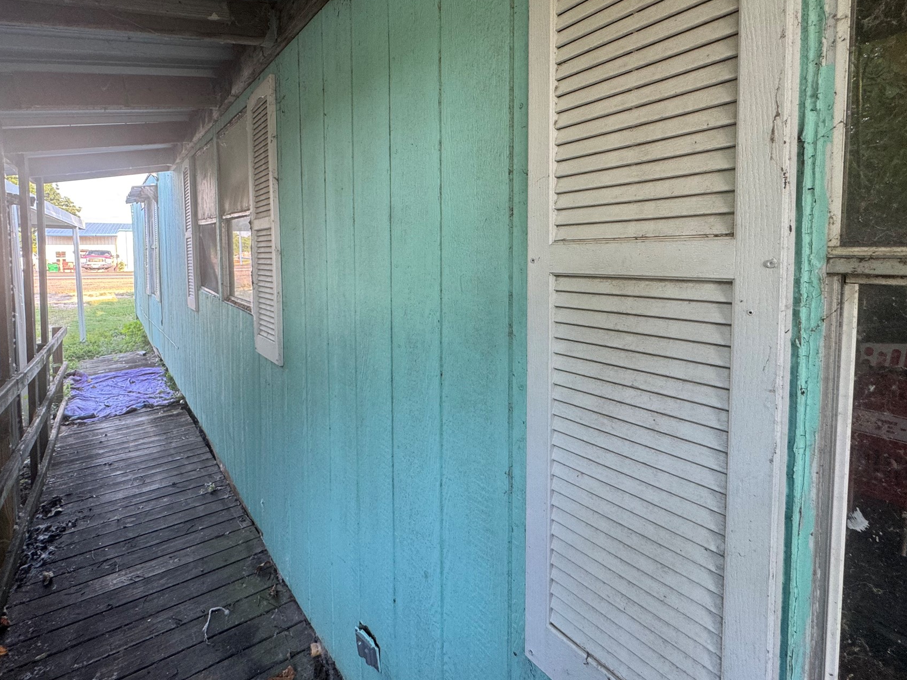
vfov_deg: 74.0
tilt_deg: -4.9
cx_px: 428
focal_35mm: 17
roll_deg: +0.2
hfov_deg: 90.9
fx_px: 445
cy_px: 276
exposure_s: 1/99
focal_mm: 2.22
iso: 125
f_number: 2.2
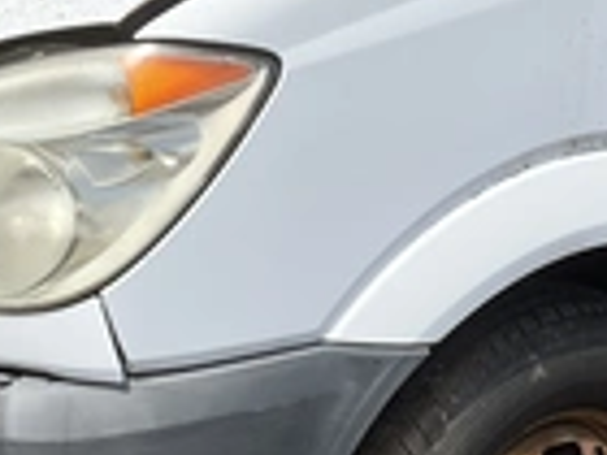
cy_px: 247
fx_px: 1455
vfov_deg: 17.8
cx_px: 421
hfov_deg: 23.4
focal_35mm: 83
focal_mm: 3
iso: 25
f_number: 1.8
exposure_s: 1/1912
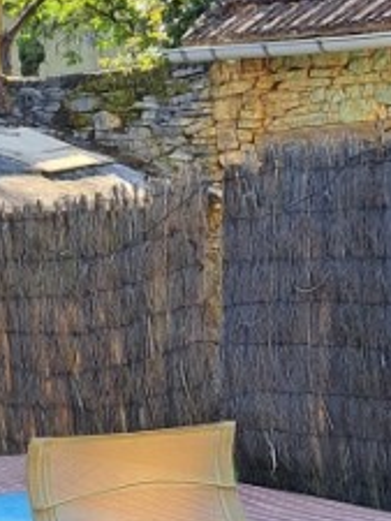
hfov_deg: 12.6
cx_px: -273
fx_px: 1640
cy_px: 306
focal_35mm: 109
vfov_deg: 18.0
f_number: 1.8
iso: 50
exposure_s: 1/200
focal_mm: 5.23
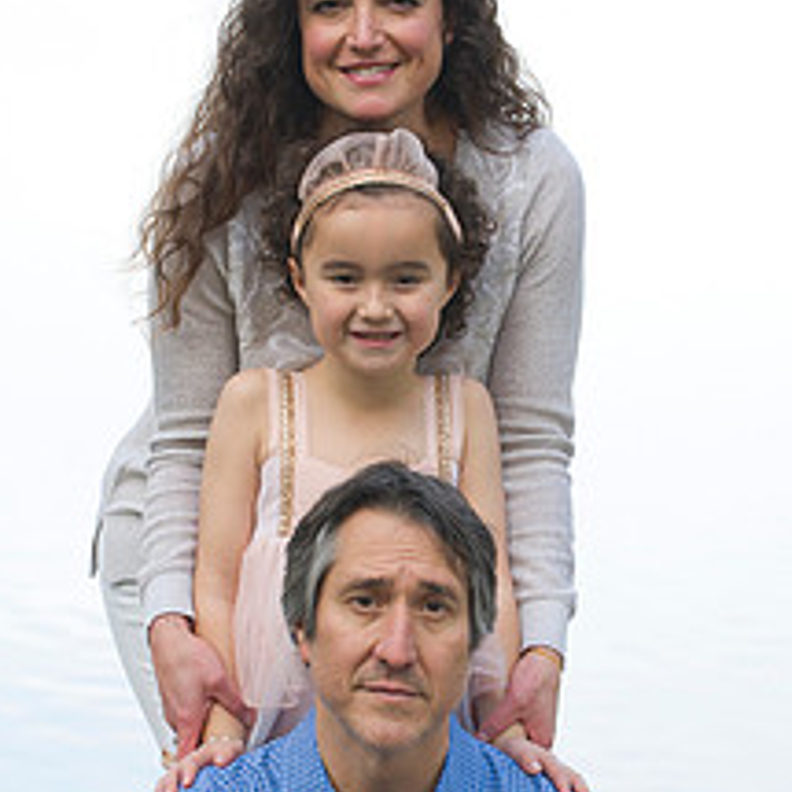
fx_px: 4685
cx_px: 503
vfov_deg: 9.7
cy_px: 519
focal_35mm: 181
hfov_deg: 9.7
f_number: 5.6
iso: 200
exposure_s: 1/125
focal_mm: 102
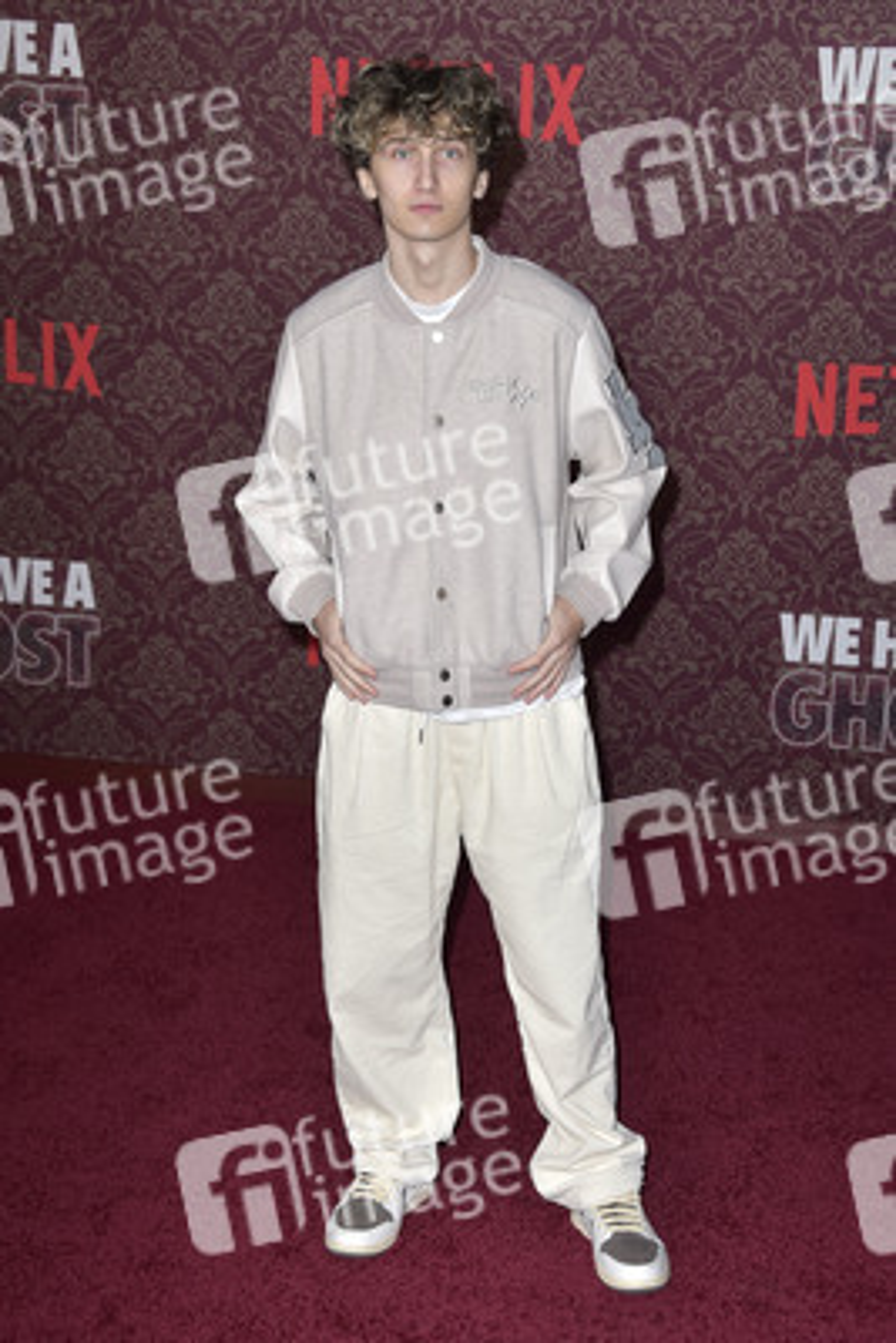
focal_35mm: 56
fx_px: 2089
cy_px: 672
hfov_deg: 24.2
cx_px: 448
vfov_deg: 35.6
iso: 400
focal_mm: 56
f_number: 6.3
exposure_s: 1/250
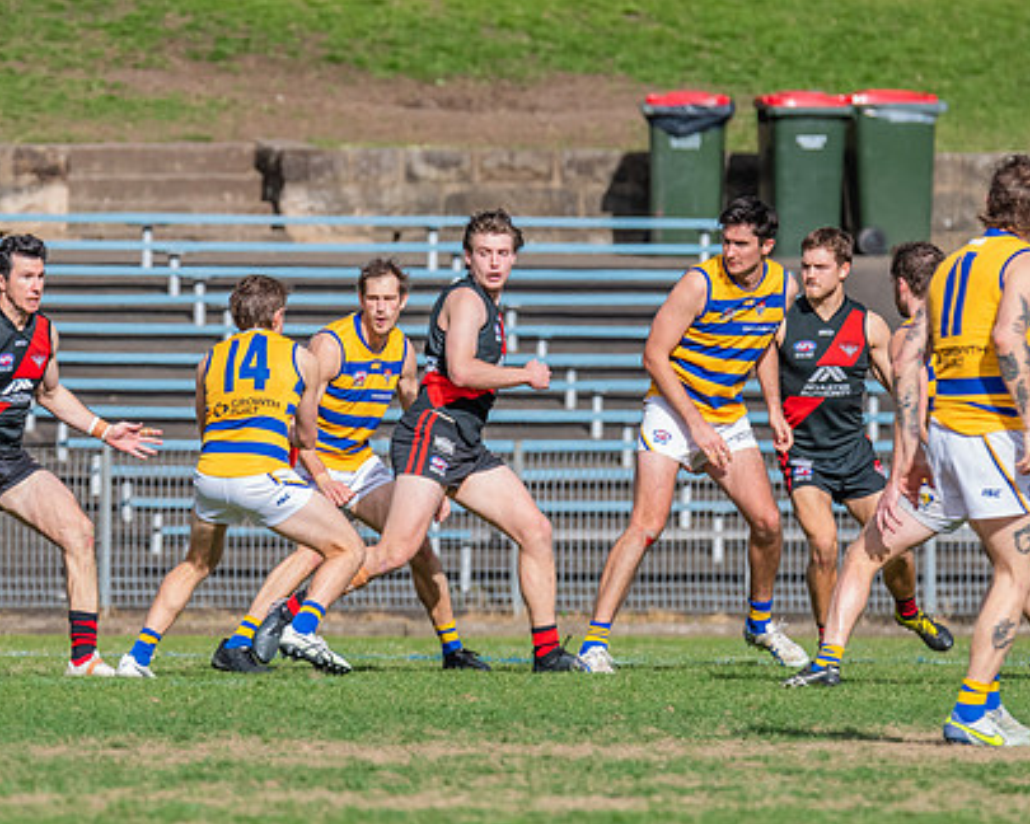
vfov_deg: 2.2
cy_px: 253
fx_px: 21918
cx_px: 407
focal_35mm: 719
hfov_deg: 2.7
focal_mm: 450
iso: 800
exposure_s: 1/1600
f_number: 10
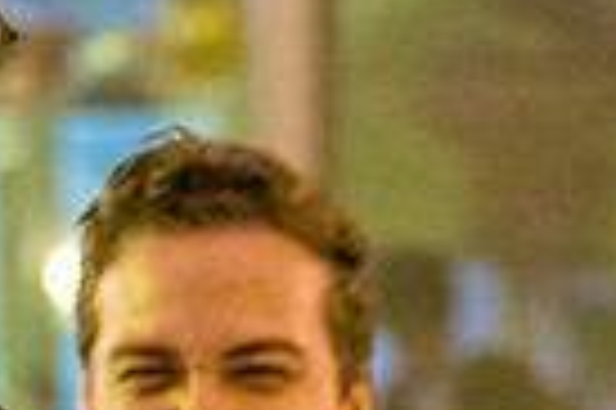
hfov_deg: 9.4
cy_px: 701
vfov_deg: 6.1
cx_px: 400
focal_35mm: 220
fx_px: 3760
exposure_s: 1/40
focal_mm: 35
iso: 6400
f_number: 1.4
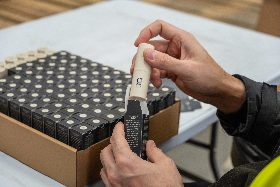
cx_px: 140
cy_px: 94
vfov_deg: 18.2
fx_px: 583
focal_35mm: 75
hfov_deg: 27.0
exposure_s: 1/250
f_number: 4
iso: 400
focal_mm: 50
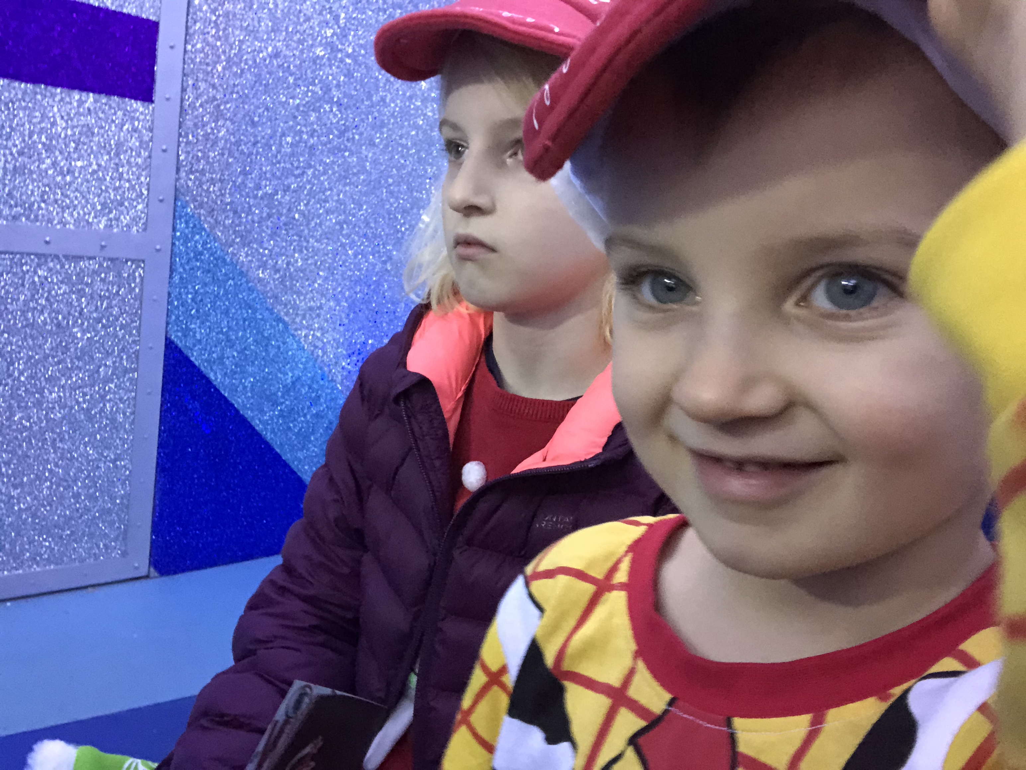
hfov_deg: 56.8
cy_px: 385
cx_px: 513
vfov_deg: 44.2
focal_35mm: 32
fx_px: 949
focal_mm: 2.87
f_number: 2.2
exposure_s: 1/20
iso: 640
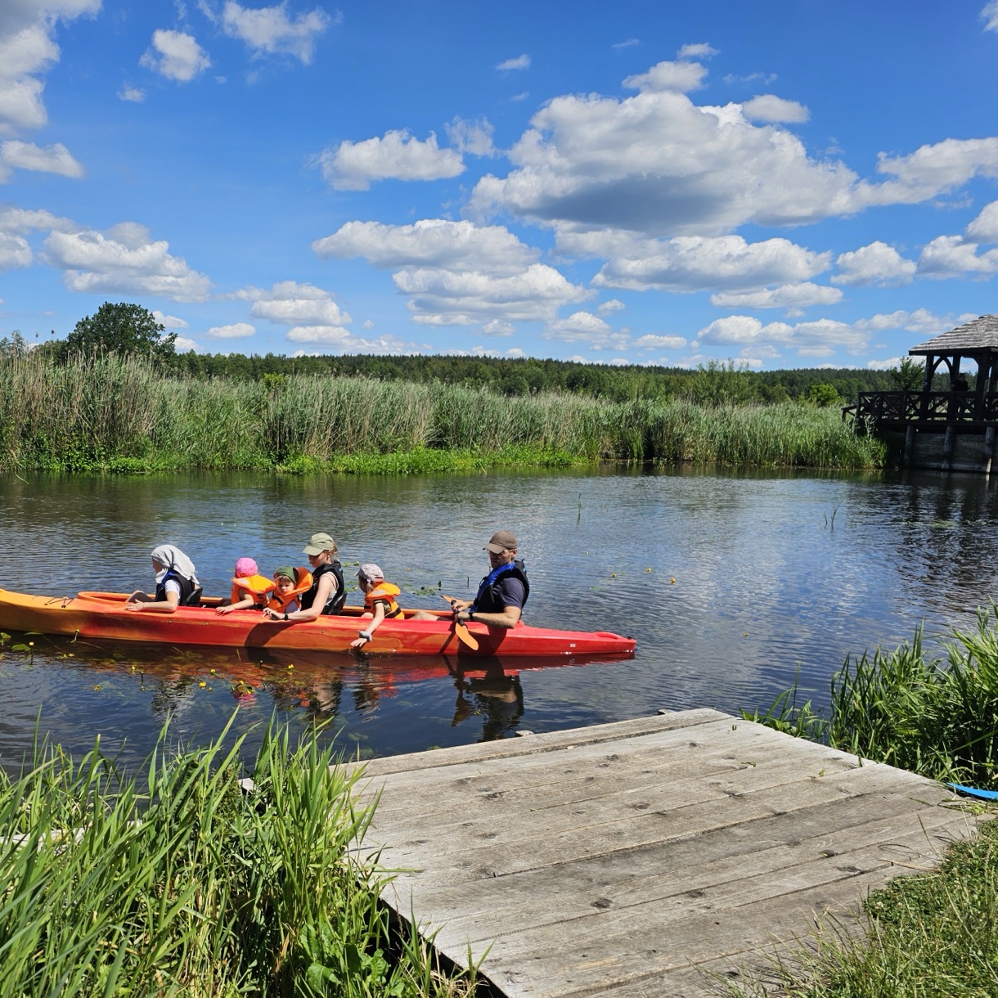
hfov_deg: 52.8
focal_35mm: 30
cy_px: 551
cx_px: 320
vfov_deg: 53.9
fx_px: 979
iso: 10
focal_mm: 6.3
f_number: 1.7
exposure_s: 1/1176
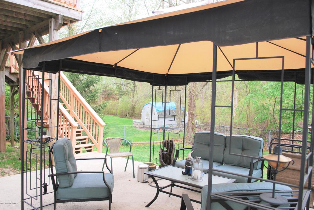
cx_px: 157
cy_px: 105
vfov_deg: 48.1
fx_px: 236
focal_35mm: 27
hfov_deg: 67.3
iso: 200
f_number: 5
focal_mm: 18
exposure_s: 1/100
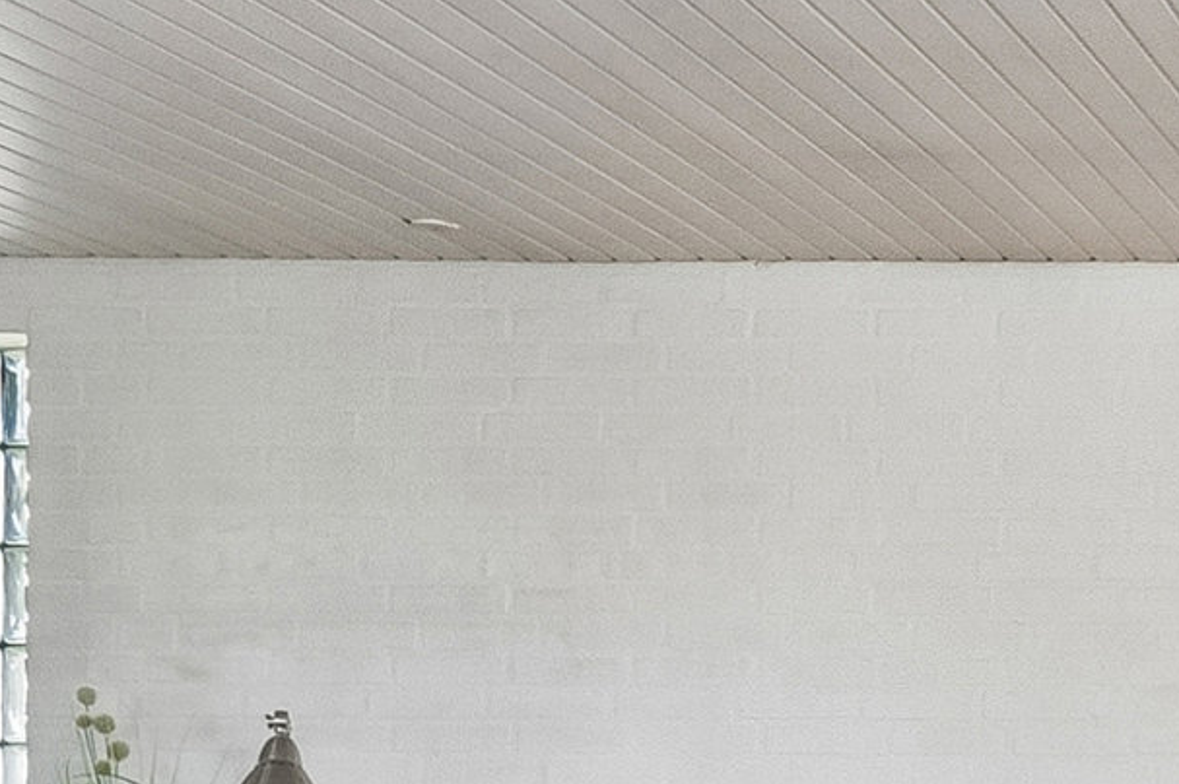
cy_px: 879
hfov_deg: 20.3
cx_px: 1663
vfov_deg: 14.9
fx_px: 2913
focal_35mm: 89
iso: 400
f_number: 10
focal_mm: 12
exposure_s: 1/13
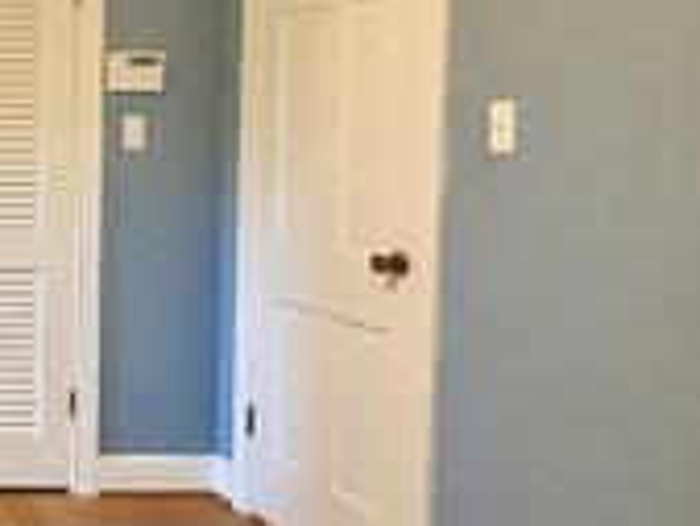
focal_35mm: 53
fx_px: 1073
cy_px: 195
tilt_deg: -2.2
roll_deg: -0.1
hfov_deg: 27.4
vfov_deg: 27.5
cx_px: -300
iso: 640
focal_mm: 2.22
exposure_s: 1/60
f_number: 2.2
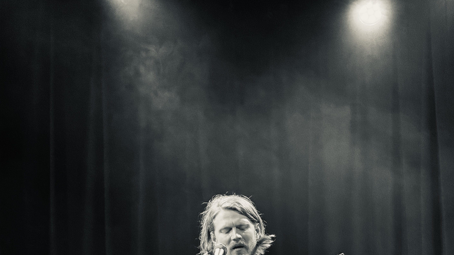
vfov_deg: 17.3
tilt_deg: +10.7
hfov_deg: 30.6
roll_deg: +2.0
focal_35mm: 69
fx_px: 831
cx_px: 234
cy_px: 223
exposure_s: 1/40
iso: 500
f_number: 1.78
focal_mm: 6.76
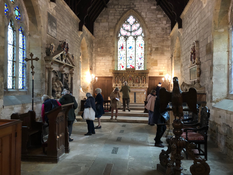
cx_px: 116
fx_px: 188
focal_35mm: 28
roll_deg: +0.2
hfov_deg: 63.4
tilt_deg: +0.4
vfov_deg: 49.7
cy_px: 88
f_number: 1.8
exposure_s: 1/17
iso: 80
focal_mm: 3.99
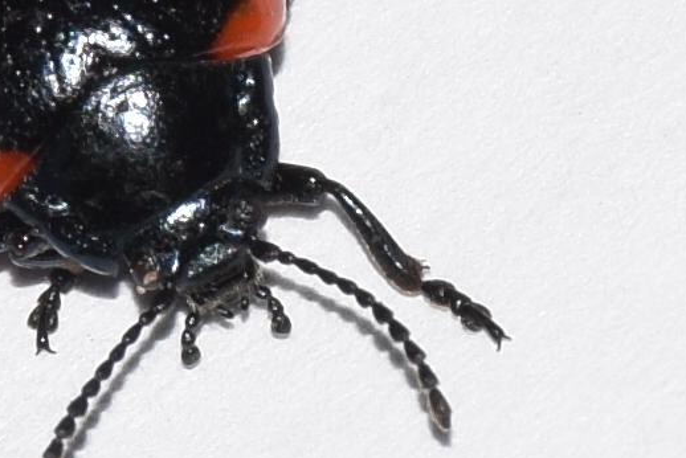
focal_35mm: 389
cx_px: 176
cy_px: 159
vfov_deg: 3.5
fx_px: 7416
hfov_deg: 5.3
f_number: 11
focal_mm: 140
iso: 100
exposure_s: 1/160
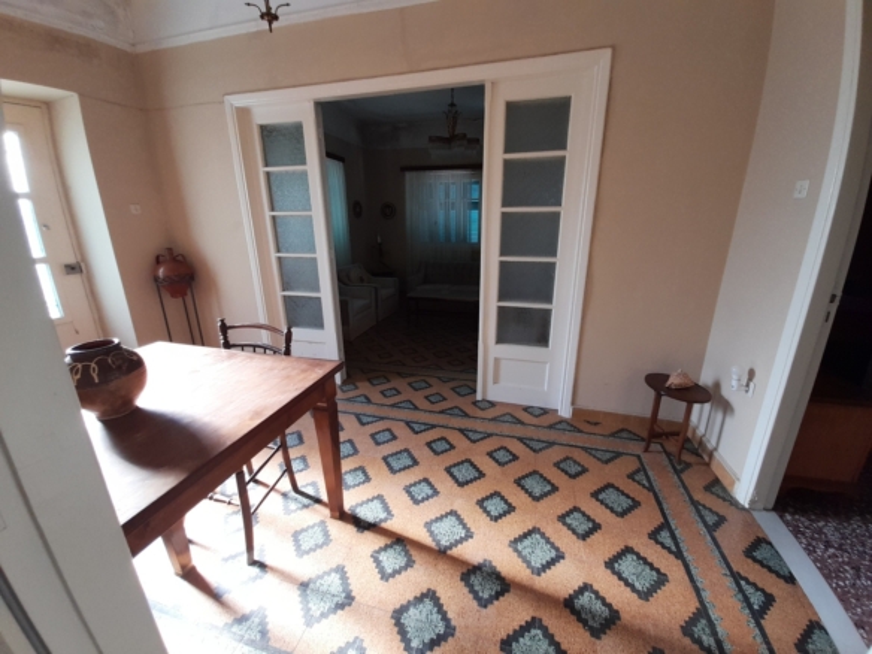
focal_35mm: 13
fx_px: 327
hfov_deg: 106.2
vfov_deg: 89.9
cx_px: 436
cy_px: 327
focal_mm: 1.42
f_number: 2.2
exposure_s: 1/50
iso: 64
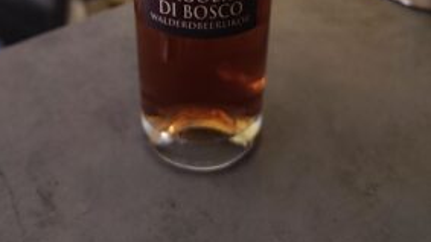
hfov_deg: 54.0
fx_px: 423
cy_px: -56
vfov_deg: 27.6
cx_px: 204
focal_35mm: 37
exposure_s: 1/25
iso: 1342
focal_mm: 5.59
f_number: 1.88
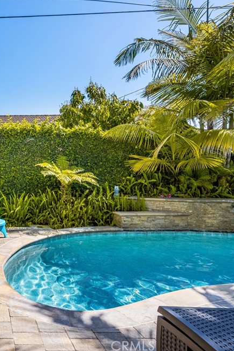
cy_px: 171
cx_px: -8
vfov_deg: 71.5
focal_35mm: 25
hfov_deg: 42.9
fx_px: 244
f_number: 11
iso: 125
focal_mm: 16
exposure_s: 1/200
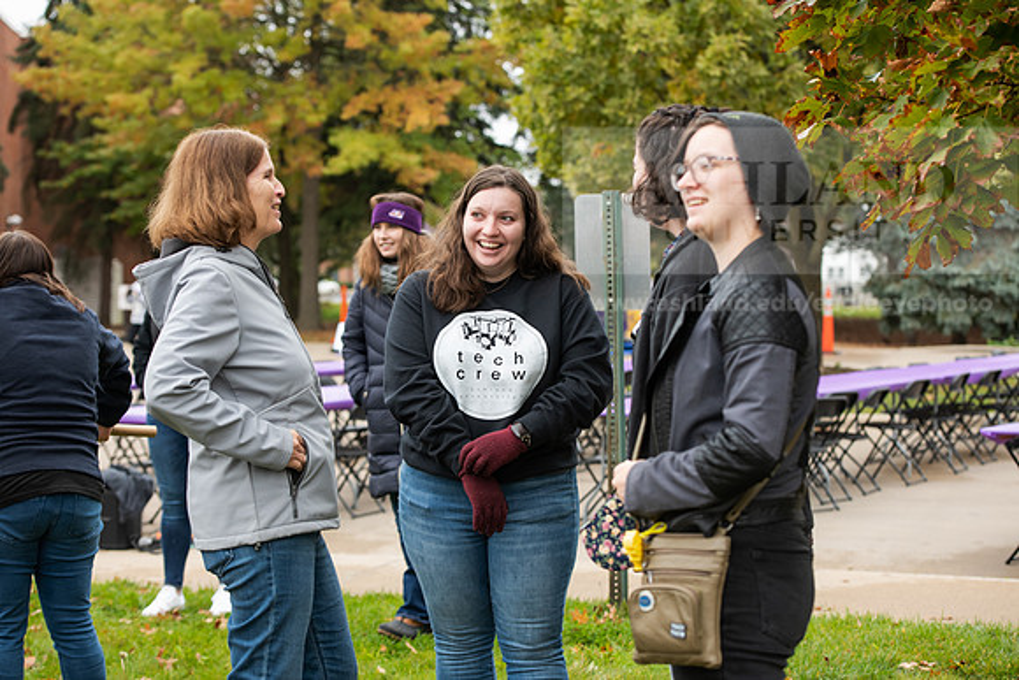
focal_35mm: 78
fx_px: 2208
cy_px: 340
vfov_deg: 17.5
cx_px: 510
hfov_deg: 26.0
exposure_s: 1/250
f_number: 4.5
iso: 400
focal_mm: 78
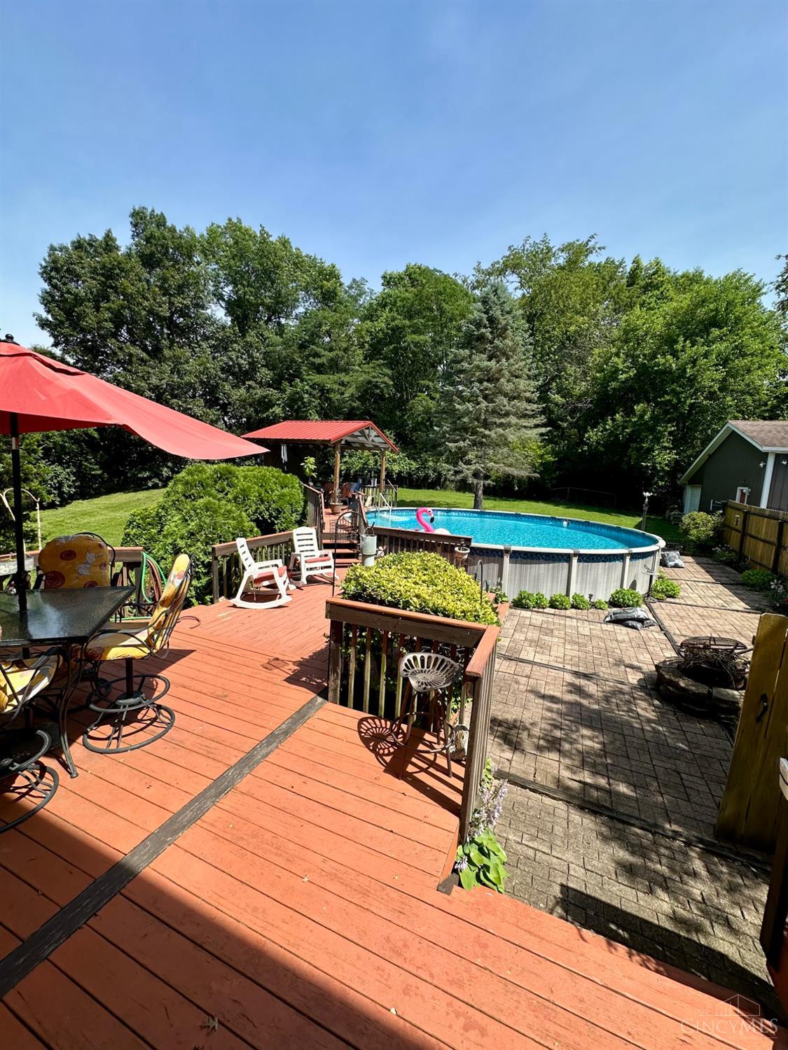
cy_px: 525
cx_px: 394
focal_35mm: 14
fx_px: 425
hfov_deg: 85.7
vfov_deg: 102.1
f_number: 2.2
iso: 40
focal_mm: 2.22
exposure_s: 1/1043
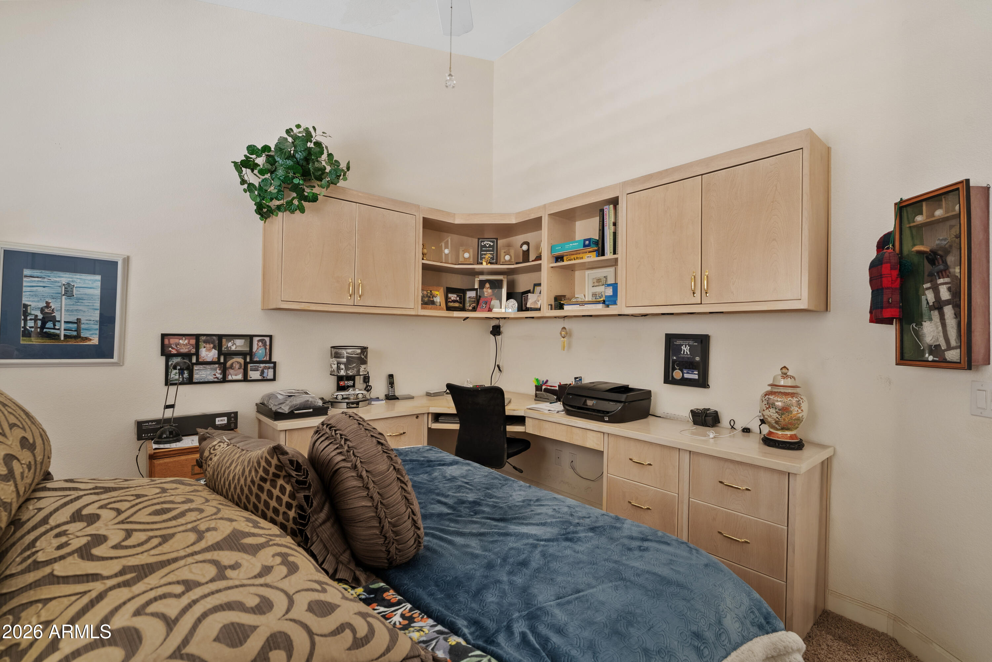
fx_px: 441
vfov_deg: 73.8
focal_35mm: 16
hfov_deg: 96.7
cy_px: 331
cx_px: 496
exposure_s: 13
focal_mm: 16
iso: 100
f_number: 8
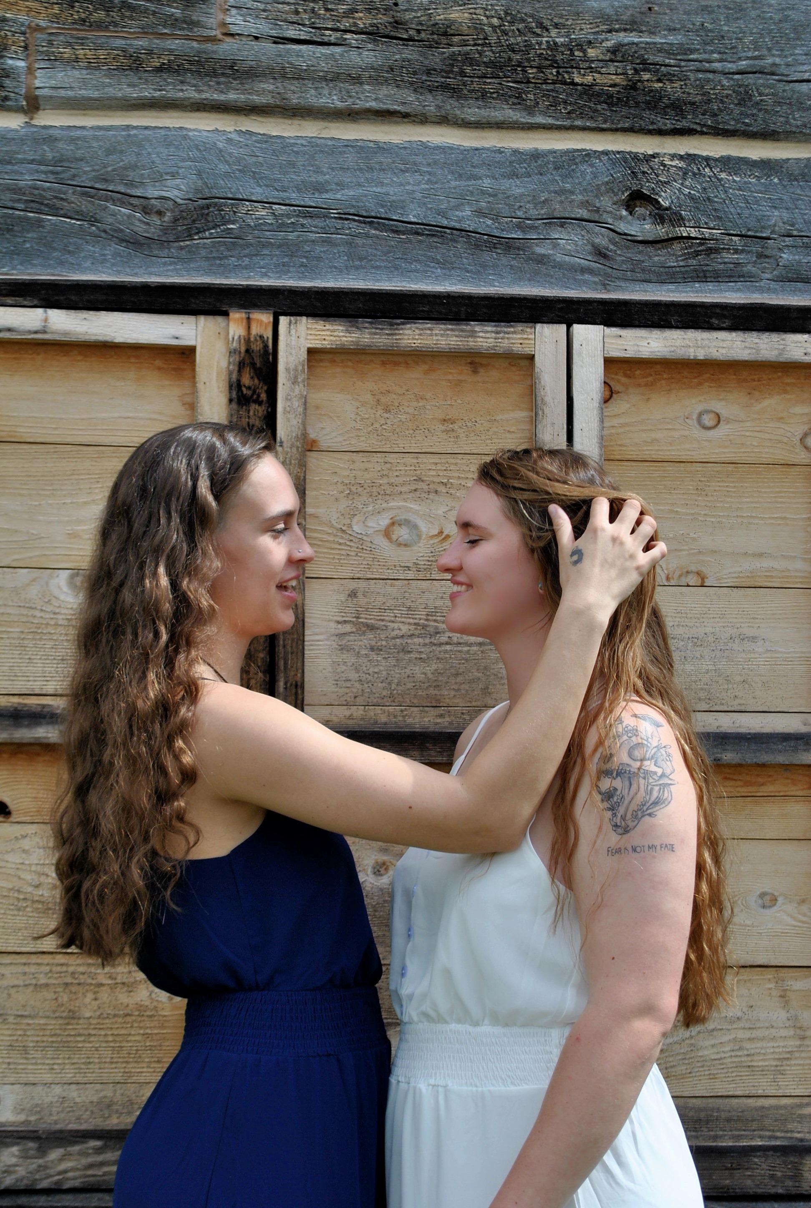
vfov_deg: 33.3
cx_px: 406
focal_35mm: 60
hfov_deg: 22.7
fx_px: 2018
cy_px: 604
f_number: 8
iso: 100
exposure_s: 1/250
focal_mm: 40
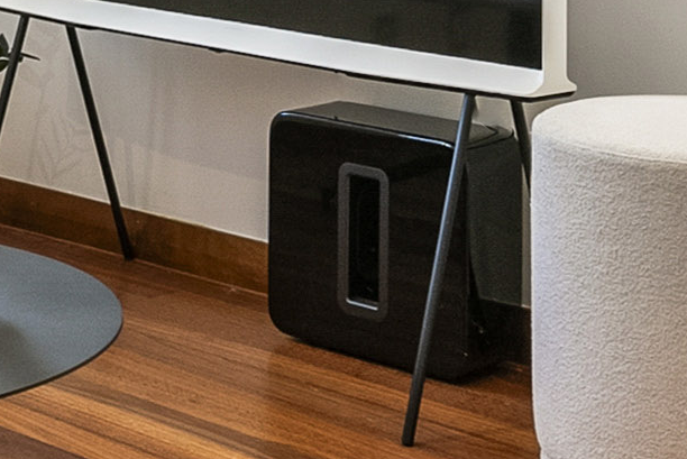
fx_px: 2253
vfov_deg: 11.0
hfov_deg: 16.7
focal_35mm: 118
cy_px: -315
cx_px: -101
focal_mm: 17
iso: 400
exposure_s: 1/50
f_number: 7.1
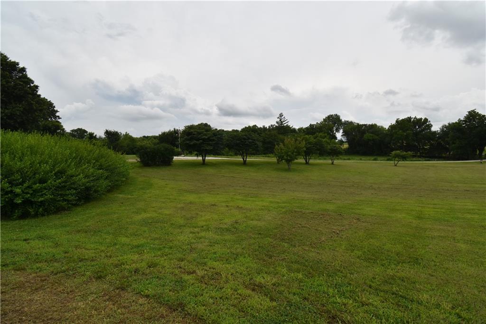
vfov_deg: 77.3
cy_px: 162
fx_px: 202
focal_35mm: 15
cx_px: 243
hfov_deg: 100.4
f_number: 10
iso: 200
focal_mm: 10
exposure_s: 1/400
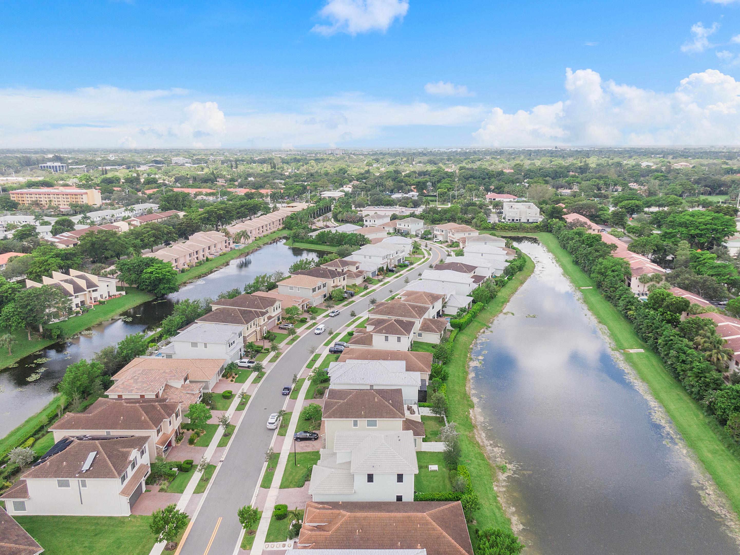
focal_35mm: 24
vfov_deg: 56.8
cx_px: 370
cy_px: 278
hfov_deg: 71.6
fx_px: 513
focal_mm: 4.39
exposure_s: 1/800
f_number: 2.8
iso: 100
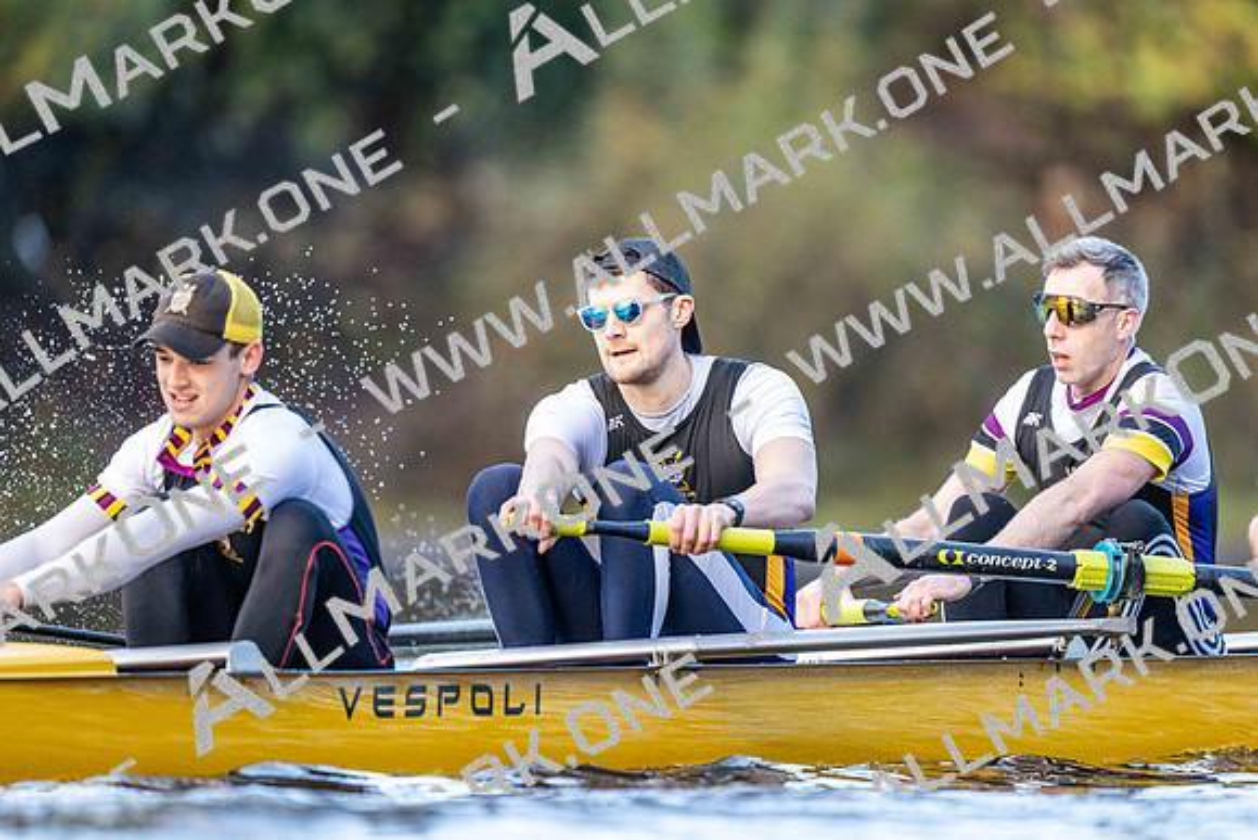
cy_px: 420
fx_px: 20971
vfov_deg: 2.3
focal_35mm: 600
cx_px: 629
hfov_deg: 3.4
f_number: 4
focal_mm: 600
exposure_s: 1/2500
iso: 4500
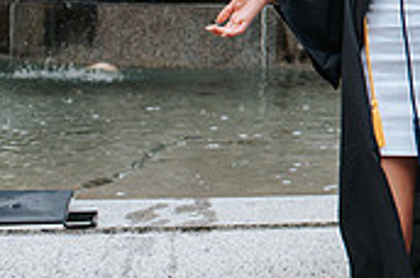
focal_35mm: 128
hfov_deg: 14.4
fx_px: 1491
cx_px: 719
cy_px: 3
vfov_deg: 10.6
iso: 180
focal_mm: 35
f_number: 3.5
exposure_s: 1/800
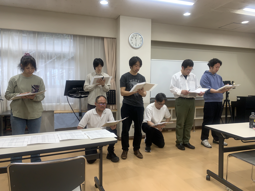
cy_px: 96
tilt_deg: -3.1
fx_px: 192
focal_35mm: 26
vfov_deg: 53.1
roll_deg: -0.3
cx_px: 128
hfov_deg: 67.3
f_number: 1.8
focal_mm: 4.25
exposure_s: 1/121
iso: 80
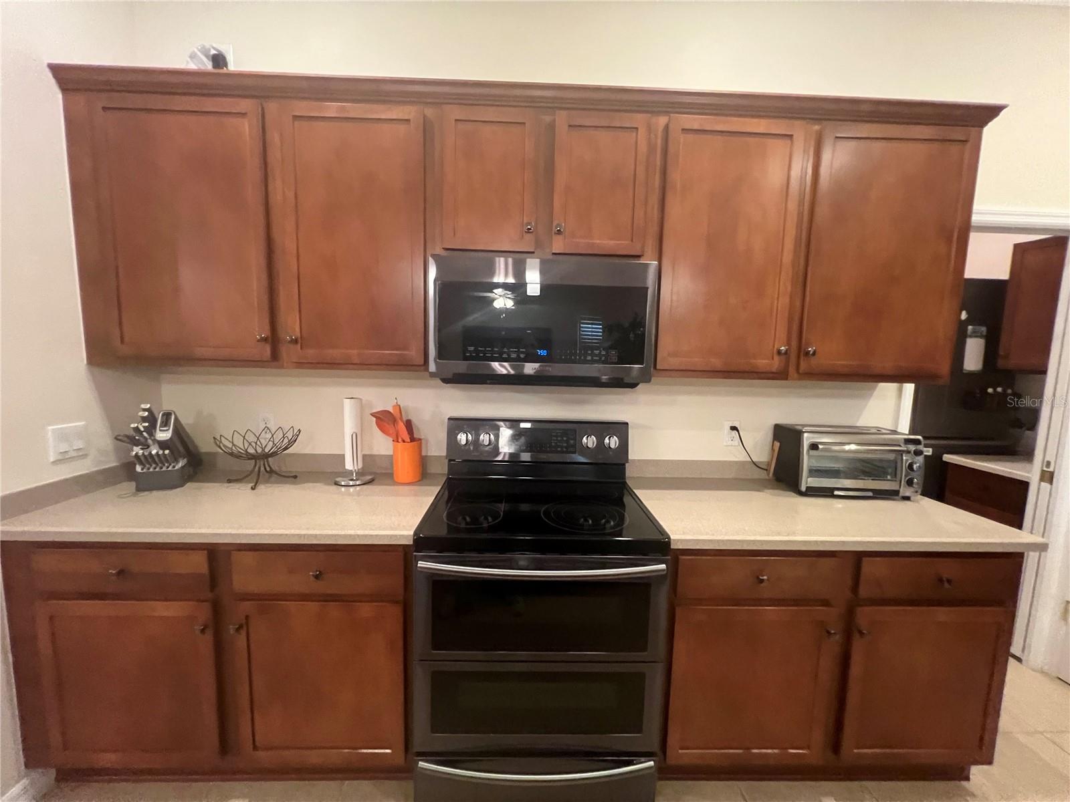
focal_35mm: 13
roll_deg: -1.8
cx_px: 535
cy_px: 401
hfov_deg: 106.2
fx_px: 402
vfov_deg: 89.9
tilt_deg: -5.0
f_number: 1.8
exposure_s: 1/60
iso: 800
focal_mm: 1.57
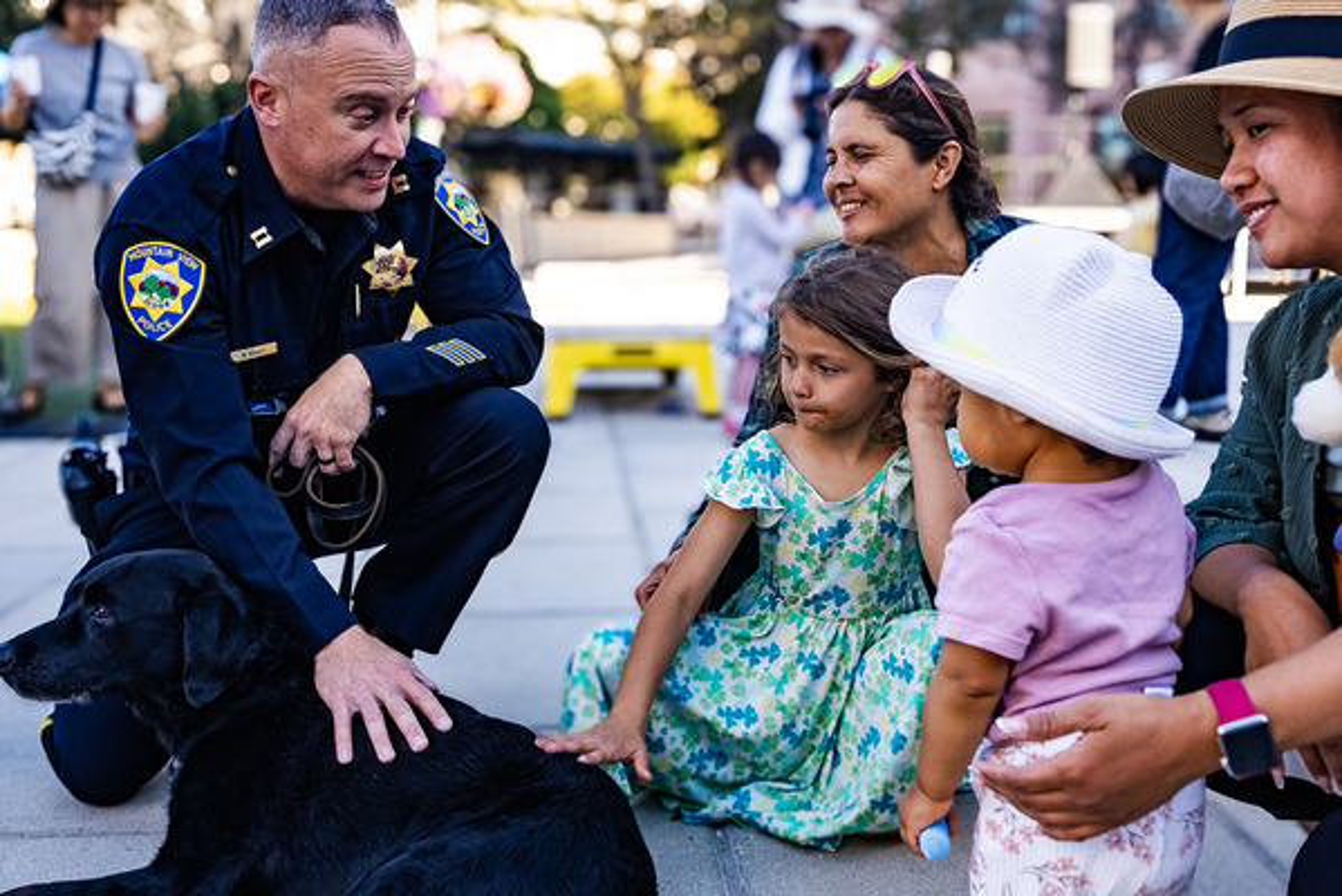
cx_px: 671
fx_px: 1343
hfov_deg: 53.1
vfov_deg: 36.9
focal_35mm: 36
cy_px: 448
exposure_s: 1/160
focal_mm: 24
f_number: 4
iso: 160
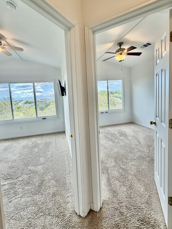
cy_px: 106
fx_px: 113
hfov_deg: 74.7
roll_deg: +4.1
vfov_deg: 90.9
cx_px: 84
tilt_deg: -4.9
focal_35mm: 17
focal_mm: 2.22
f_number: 2.2
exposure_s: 1/120
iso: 80
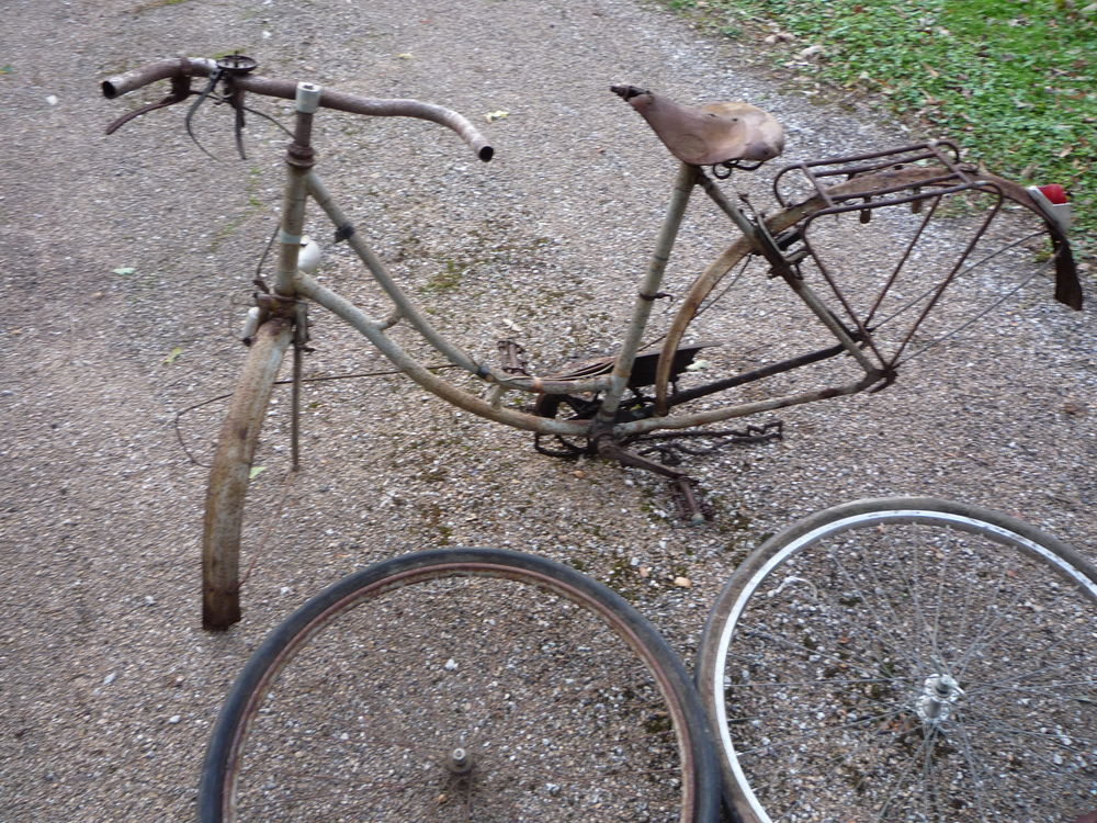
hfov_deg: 60.0
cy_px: 412
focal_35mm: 30
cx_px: 548
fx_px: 951
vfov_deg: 46.8
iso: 100
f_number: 3.3
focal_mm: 5.2
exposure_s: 1/30
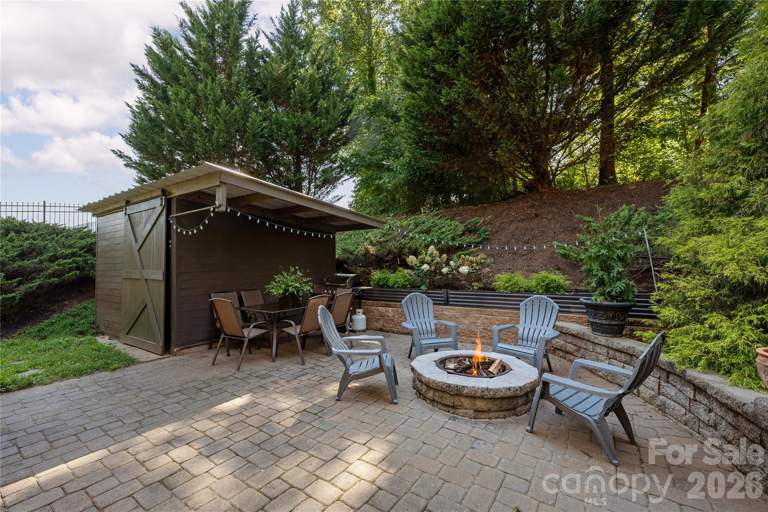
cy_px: 256
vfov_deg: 77.3
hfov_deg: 100.4
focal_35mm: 15
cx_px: 384
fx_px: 320
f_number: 7.1
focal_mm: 15
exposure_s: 1/160
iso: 320
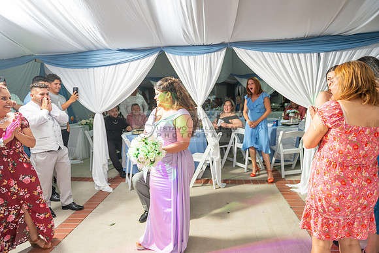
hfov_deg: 73.7
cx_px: 190
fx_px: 253
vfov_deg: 53.2
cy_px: 126
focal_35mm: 24
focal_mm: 24
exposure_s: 1/125
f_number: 2.8
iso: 250
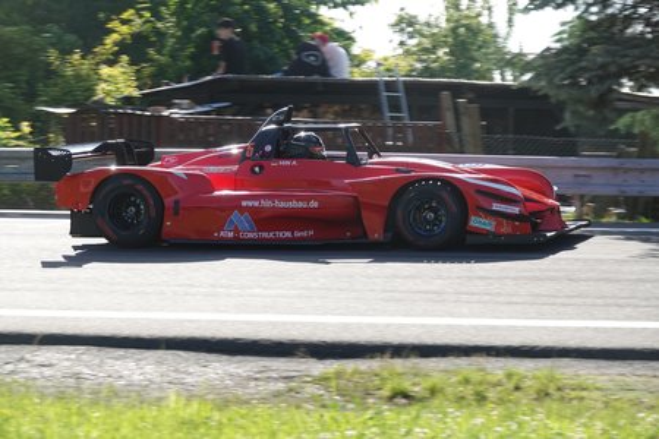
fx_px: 2471
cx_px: 330
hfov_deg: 15.2
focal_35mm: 135
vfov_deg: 10.2
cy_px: 220
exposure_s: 1/800
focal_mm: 49.51
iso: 200
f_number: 4
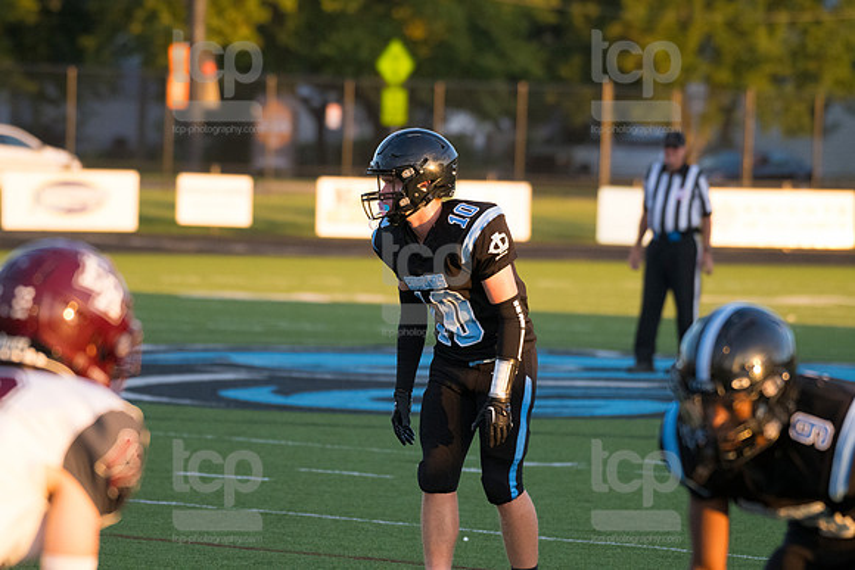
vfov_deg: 5.1
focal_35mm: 270
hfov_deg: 7.6
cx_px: 428
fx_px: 6414
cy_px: 285
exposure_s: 1/2000
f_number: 5.6
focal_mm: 270
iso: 4000
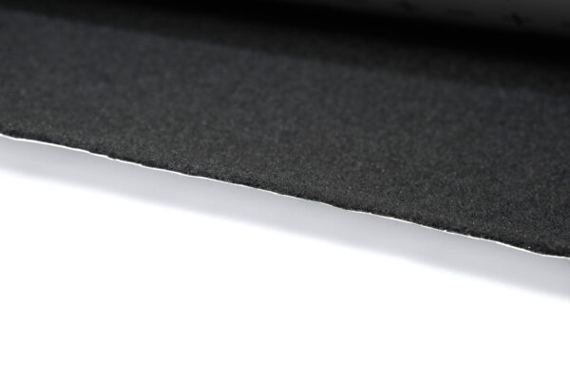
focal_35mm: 75
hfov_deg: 27.0
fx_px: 1187
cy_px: 190
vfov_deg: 18.2
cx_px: 285
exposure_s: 1/125
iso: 125
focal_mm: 50
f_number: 7.1
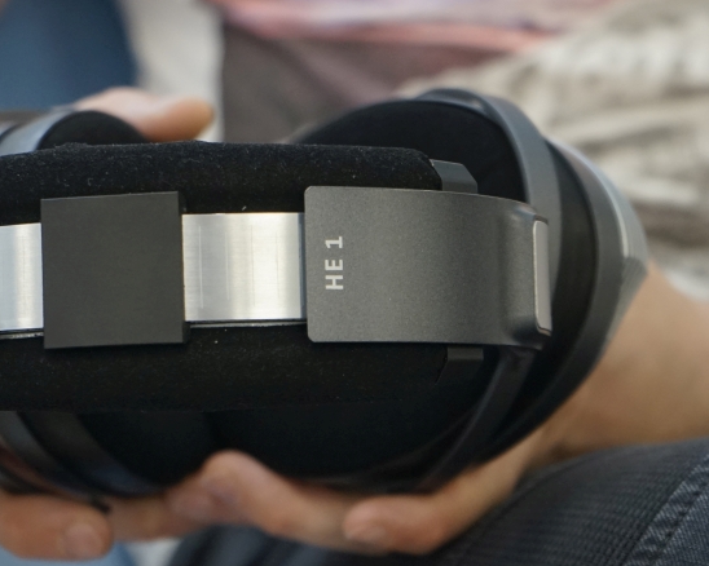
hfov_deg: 16.0
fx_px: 2517
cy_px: 260
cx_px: 194
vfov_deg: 12.8
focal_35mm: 120
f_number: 5.6
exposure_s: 1/160
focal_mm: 70
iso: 1600
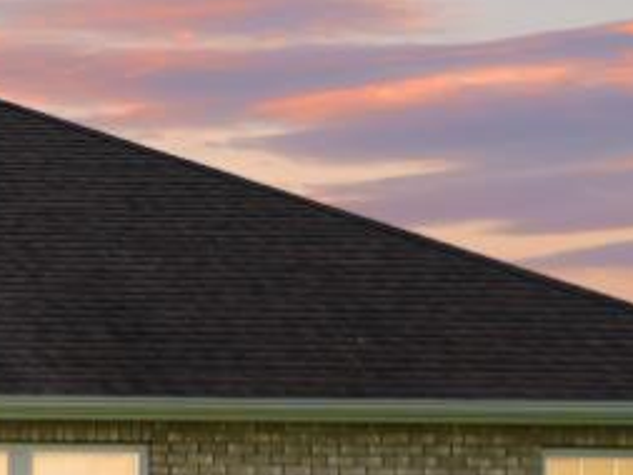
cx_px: -681
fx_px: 2159
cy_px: 464
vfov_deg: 12.4
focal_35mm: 118
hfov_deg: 13.8
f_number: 4
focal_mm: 13.8
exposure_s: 1/1250
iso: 100
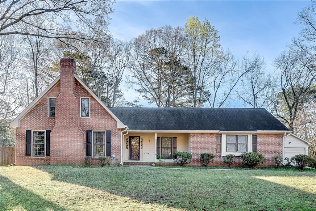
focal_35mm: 16
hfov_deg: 96.7
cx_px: 158
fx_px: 140
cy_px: 106
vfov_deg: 73.8
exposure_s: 1/100
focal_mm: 16
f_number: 8
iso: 100
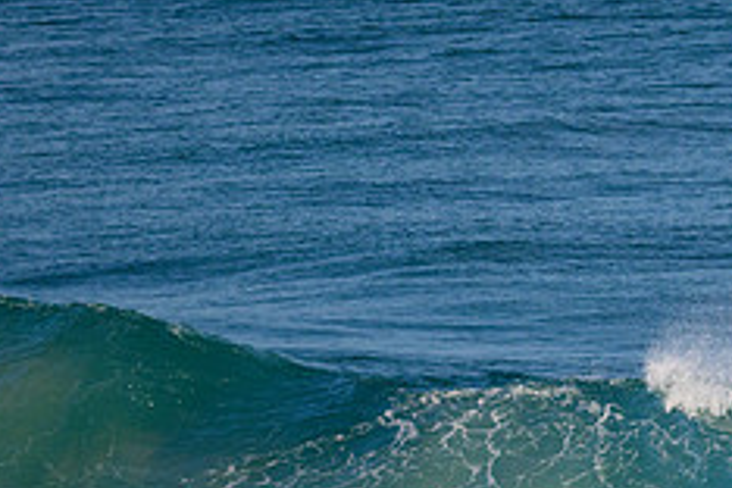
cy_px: 583
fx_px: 15106
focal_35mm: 743
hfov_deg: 2.8
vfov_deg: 1.8
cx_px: 860
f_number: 11
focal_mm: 300
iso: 1400
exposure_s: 1/2000
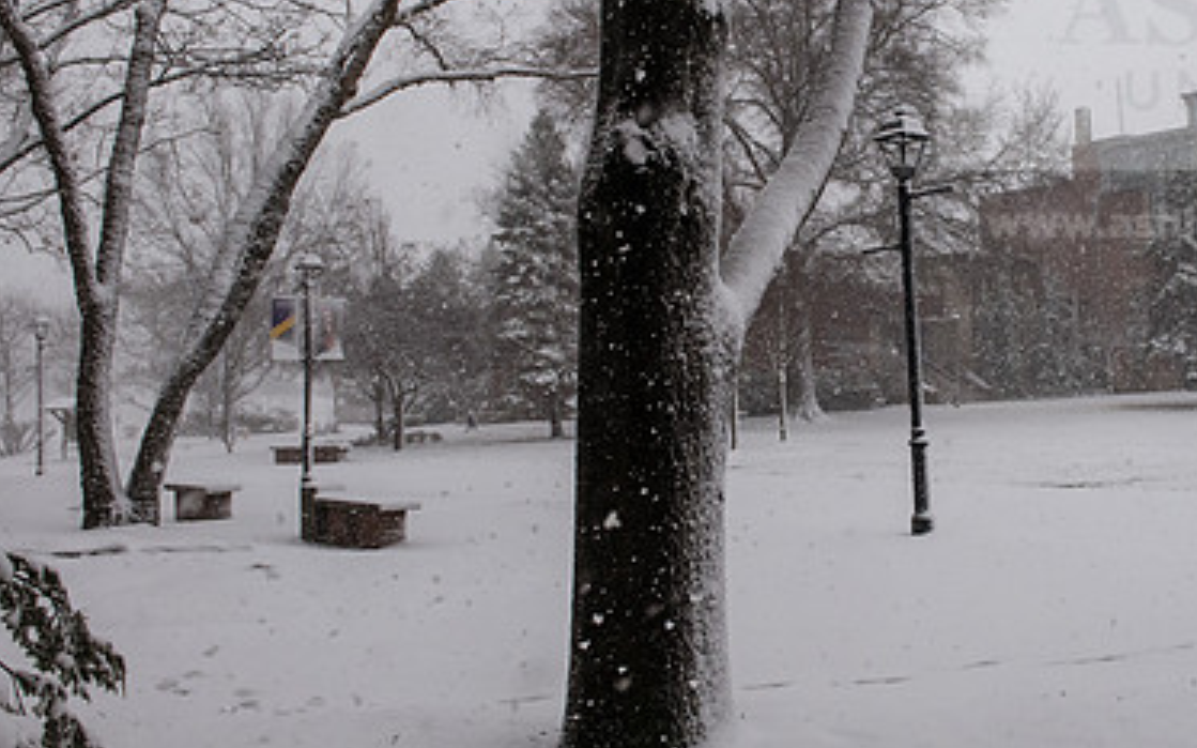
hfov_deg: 50.2
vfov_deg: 33.4
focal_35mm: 38
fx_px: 1239
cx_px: 841
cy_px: 291
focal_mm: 24
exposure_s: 1/640
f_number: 7.1
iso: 1000
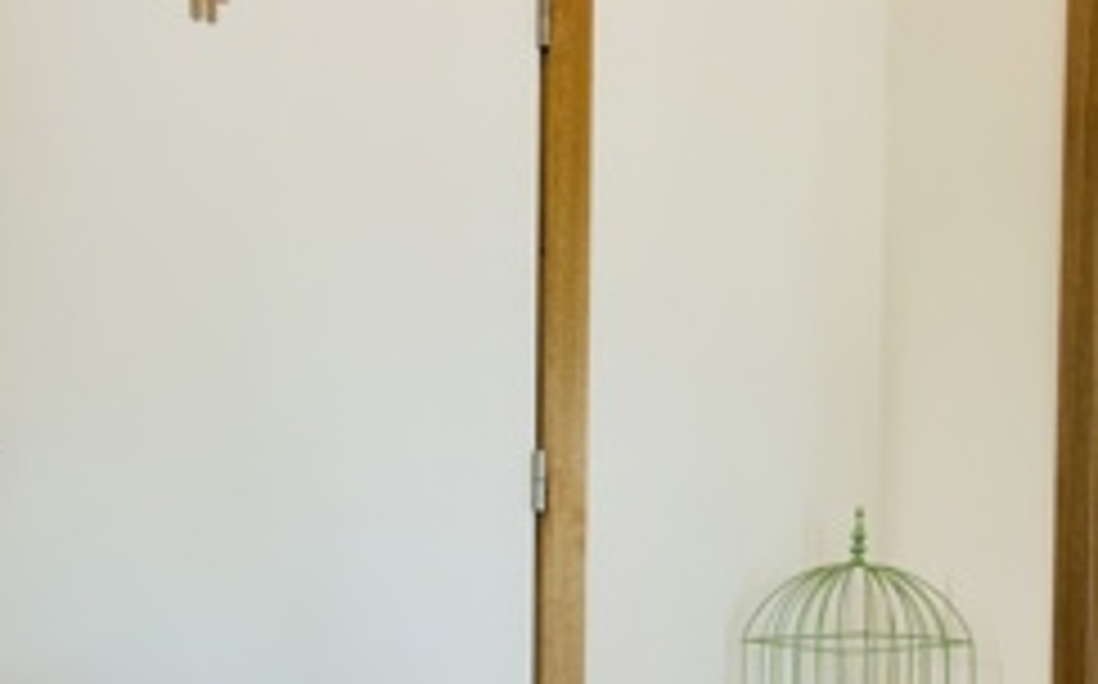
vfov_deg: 31.7
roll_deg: -0.4
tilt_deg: -1.9
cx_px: 724
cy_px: 567
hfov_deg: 49.6
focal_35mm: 39
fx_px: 1166
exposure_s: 1/33
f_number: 2.2
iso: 50
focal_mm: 2.22
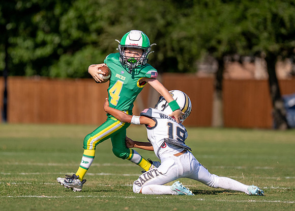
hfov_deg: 5.1
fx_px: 3317
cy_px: 99
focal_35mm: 396
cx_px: 136
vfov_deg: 3.6
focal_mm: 200
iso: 250
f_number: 2.8
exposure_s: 1/6400
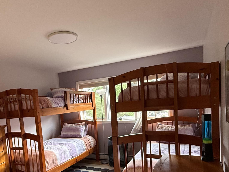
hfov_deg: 62.7
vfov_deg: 48.5
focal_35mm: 28
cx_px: 89
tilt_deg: -4.6
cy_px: 120
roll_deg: +4.3
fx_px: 185
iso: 250
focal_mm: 2.22
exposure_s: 1/105
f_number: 2.2
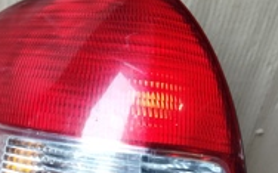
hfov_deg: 30.9
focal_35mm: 65
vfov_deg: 19.2
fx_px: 492
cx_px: 61
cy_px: 186
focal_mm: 5.31
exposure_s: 1/33
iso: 250
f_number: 1.7
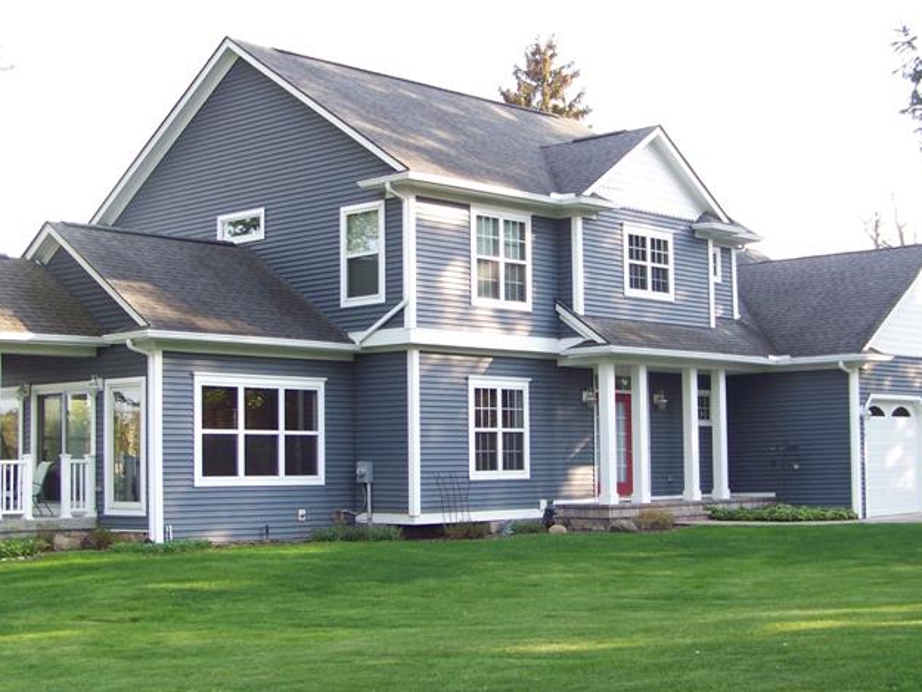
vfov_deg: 24.8
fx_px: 1572
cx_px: 493
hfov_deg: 32.7
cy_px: 292
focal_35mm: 59
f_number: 2.8
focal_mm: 5.85
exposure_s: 1/125
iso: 69
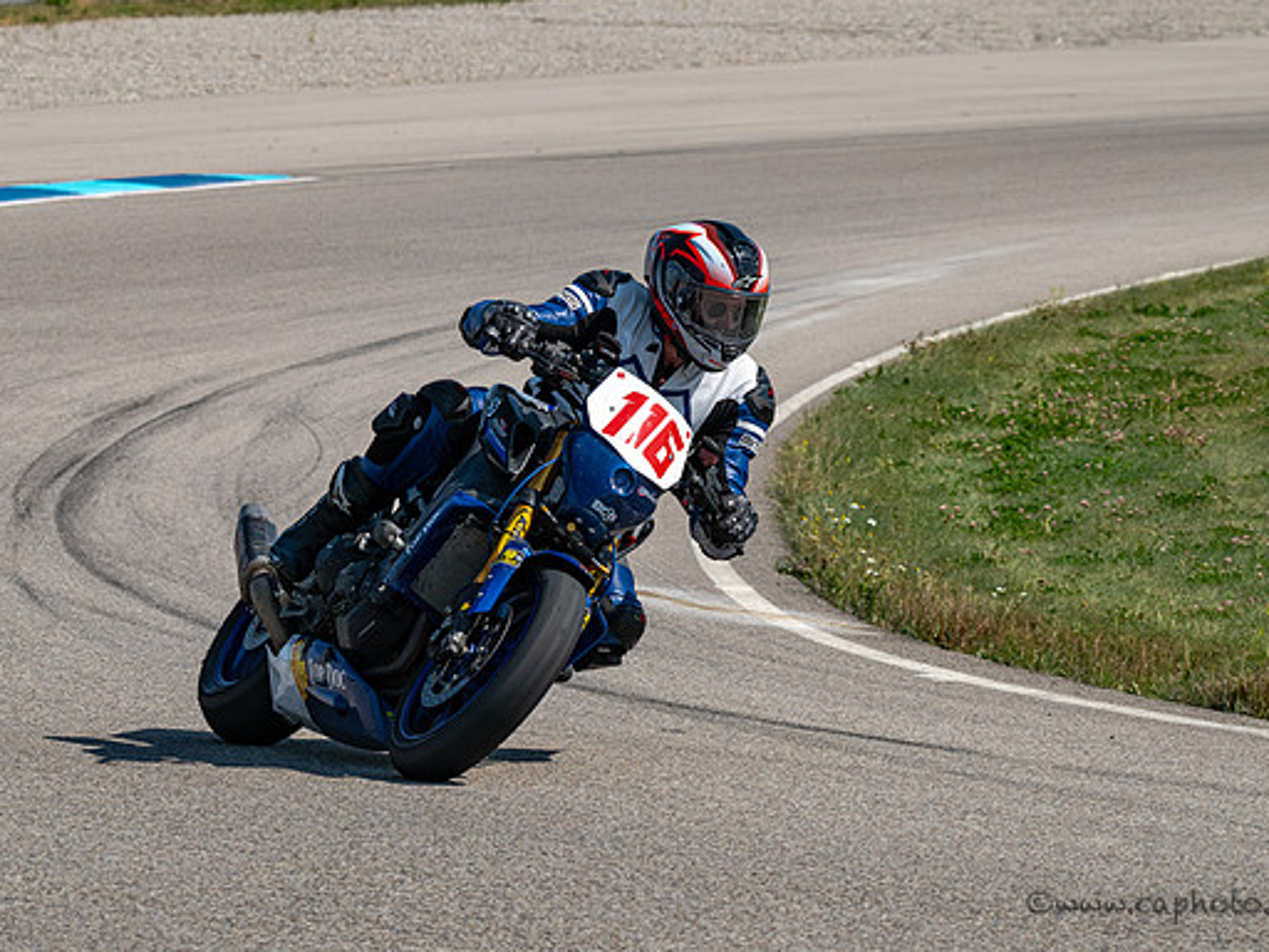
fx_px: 9531
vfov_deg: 5.7
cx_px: 513
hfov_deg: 7.6
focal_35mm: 260
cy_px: 414
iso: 450
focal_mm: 180
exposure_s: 1/1250
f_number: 11
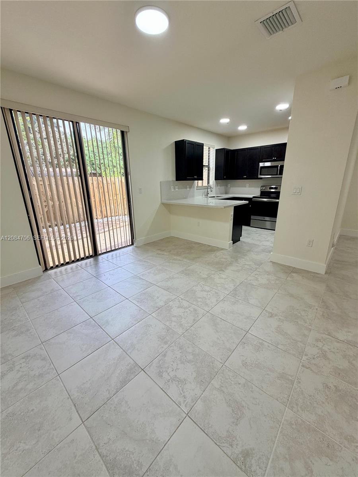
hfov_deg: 85.7
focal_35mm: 14
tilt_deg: -16.4
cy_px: 238
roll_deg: +0.8
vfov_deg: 102.1
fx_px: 193
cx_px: 179
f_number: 2.2
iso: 125
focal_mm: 2.22
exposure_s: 1/121
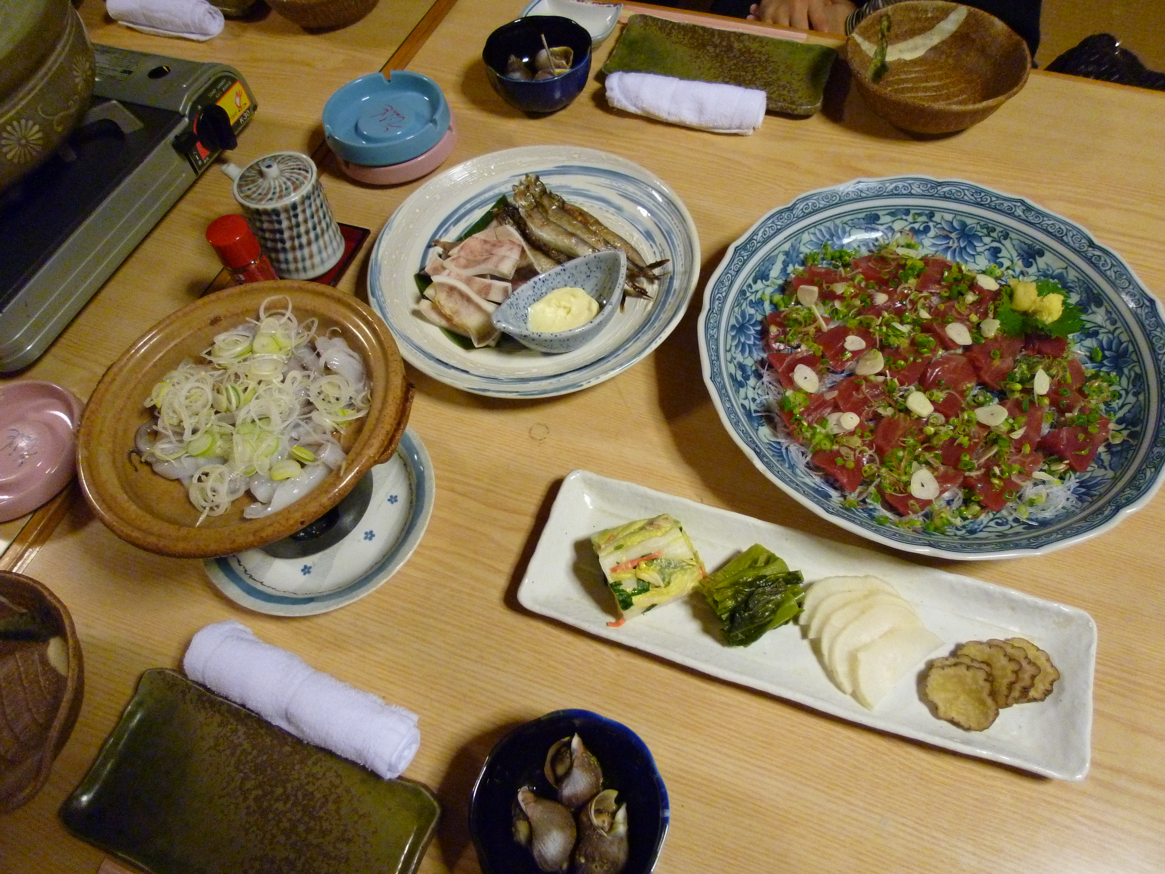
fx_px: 808
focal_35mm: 24
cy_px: 437
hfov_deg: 71.6
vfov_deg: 56.8
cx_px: 582
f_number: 2.2
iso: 400
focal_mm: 4.3
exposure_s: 1/50
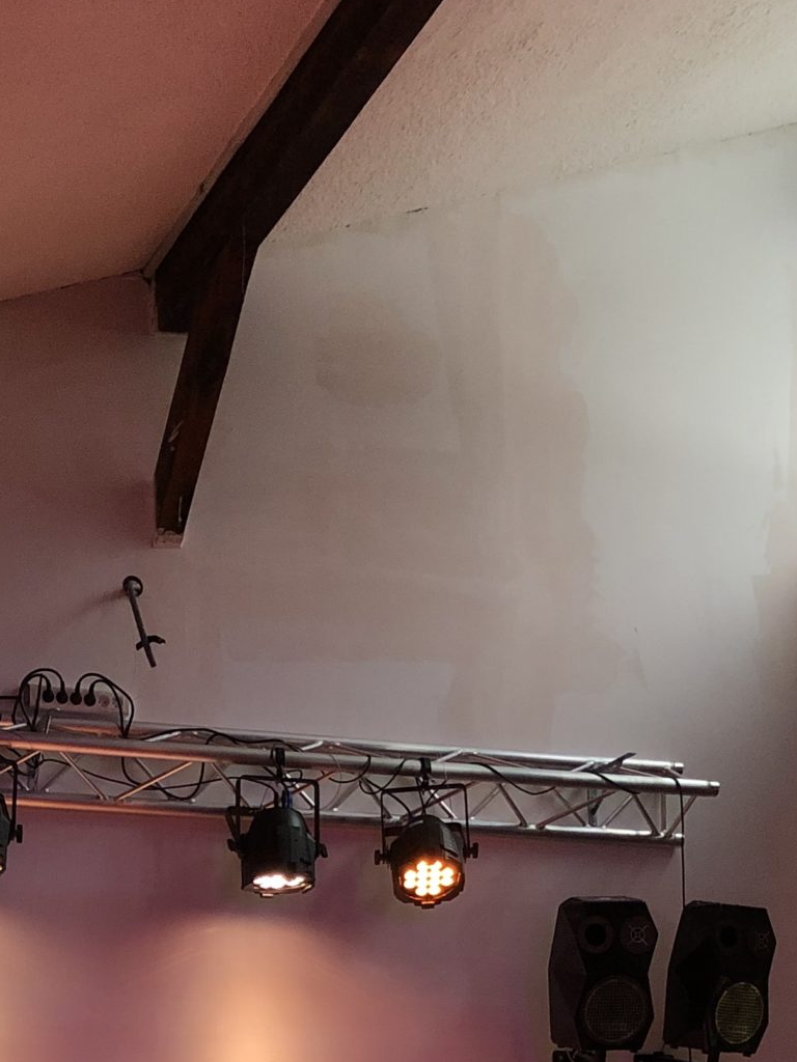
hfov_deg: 20.3
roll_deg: +0.8
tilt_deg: +4.1
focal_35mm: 70
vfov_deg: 25.1
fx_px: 2149
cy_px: 1270
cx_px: -9
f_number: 1.8
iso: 25
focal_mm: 3.99
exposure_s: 1/33
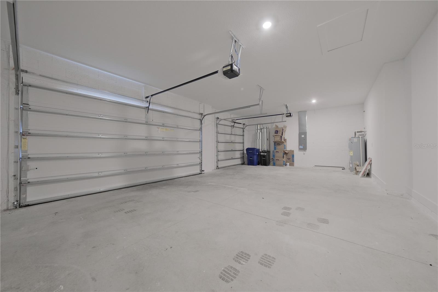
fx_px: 146
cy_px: 146
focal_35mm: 12
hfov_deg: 112.6
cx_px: 219
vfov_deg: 90.0
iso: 640
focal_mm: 8
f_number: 4
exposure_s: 1/8
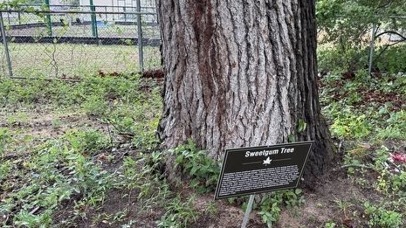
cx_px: 270
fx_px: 484
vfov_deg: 26.4
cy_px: 139
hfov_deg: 44.8
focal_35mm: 45
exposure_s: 1/671
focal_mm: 6.76
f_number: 1.78
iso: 100
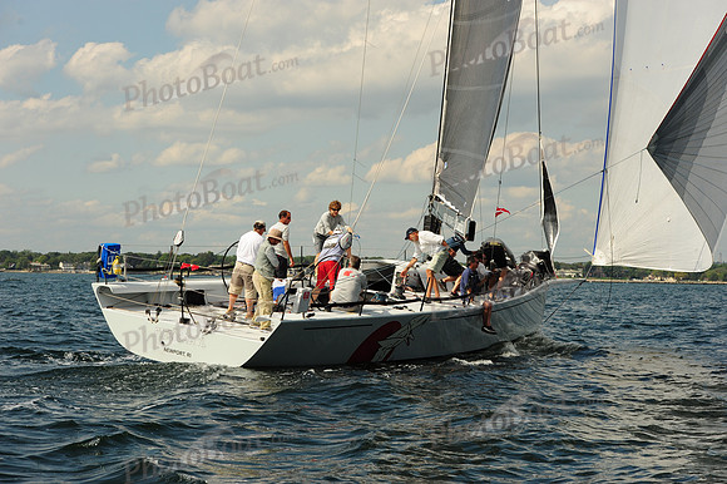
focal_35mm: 102
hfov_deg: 20.0
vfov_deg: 13.4
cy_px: 242
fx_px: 2059
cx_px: 364
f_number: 8
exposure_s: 1/1250
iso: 320
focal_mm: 102
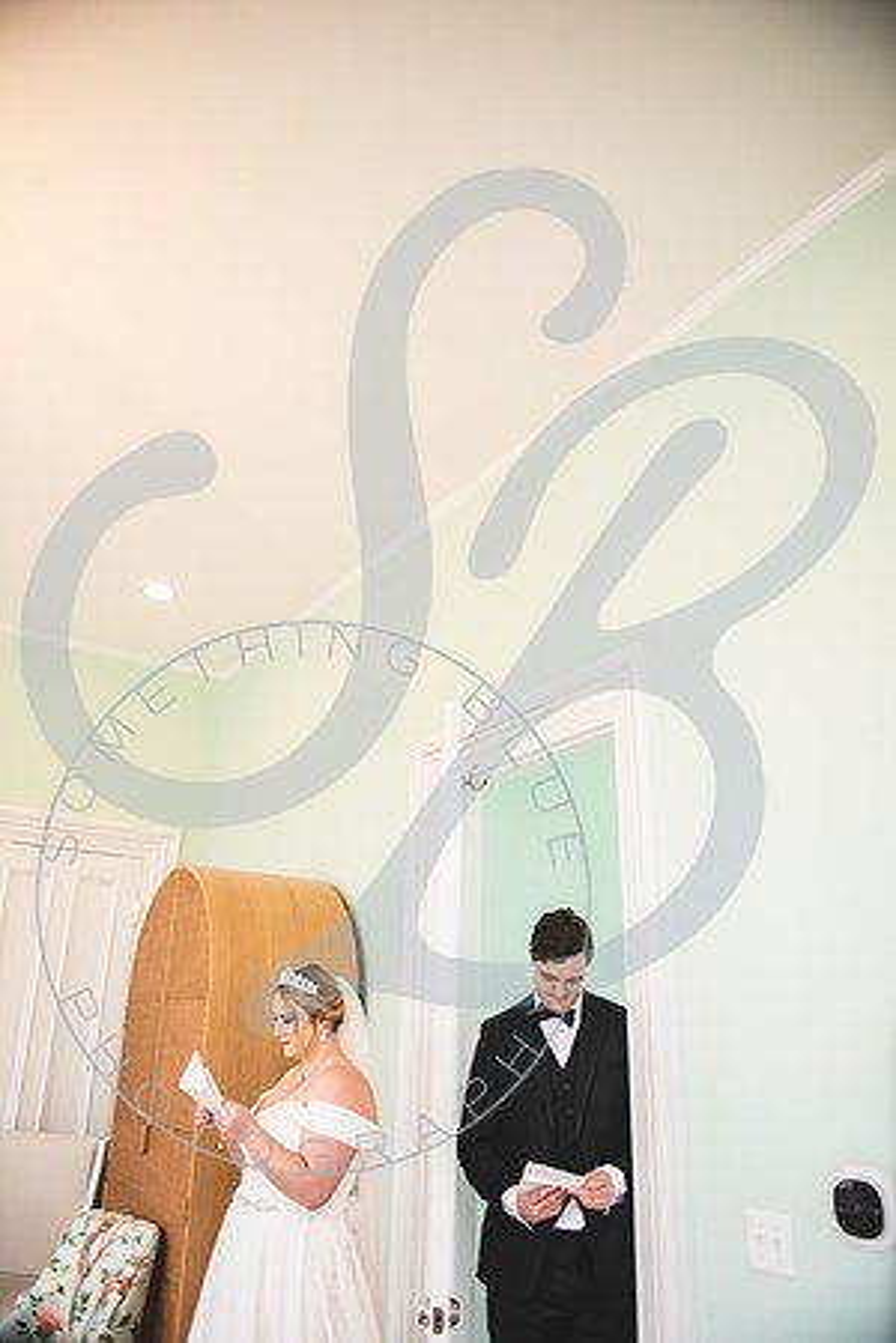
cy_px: 672
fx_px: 896
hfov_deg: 53.1
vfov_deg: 73.7
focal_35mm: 24
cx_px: 448
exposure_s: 1/200
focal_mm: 24
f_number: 2.8
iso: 500
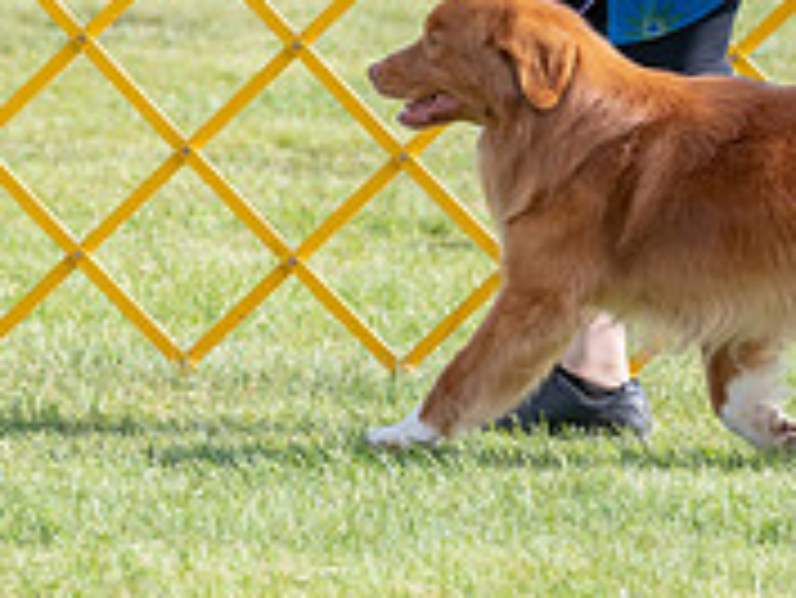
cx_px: 481
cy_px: -200
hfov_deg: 3.6
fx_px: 12771
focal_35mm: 555
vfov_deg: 2.7
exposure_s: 1/1250
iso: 400
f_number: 5.6
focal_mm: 176
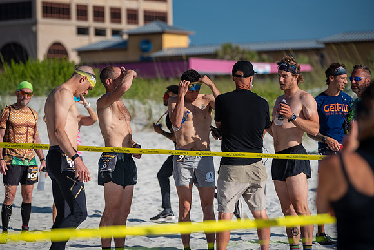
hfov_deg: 13.3
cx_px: 172
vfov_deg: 8.9
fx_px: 1602
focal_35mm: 154
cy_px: 115
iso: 360
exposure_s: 1/4000
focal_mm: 130
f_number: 2.8
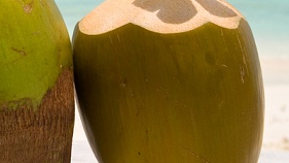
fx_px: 835
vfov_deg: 10.9
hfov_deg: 19.2
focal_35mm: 109
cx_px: 12
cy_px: -40
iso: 200
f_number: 8
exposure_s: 1/250
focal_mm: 32
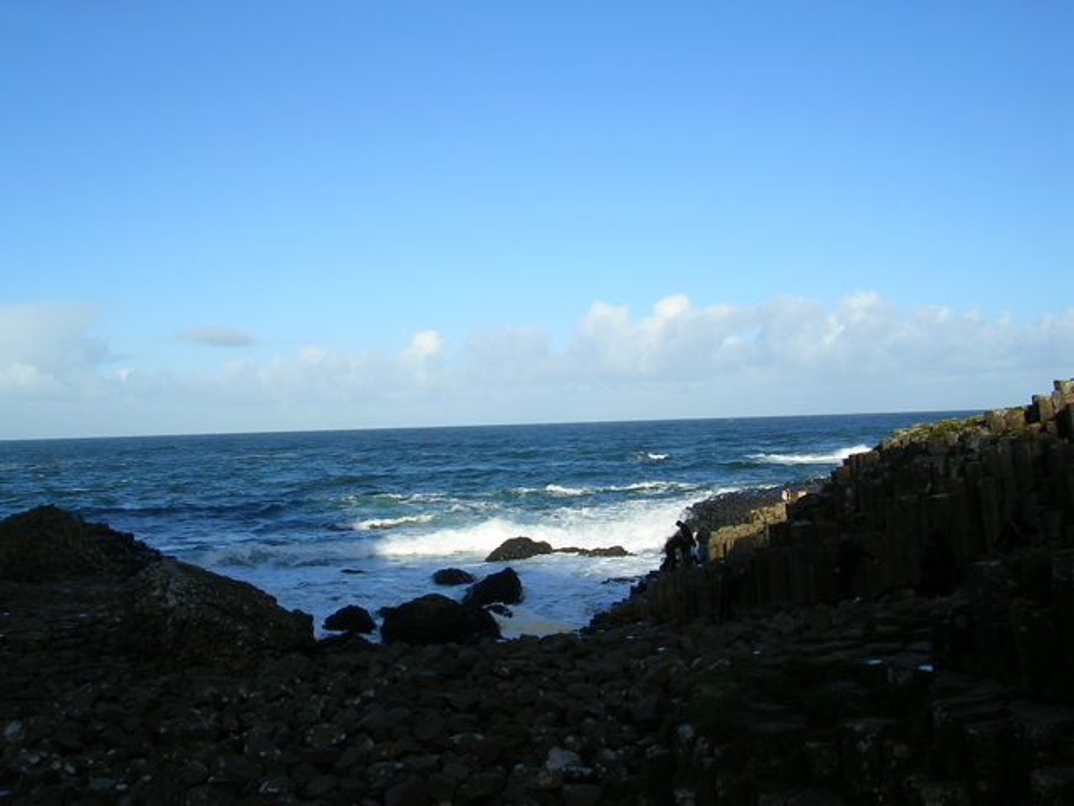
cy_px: 403
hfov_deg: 49.0
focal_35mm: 38
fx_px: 1179
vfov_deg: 37.7
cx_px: 537
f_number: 5.6
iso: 50
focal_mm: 5.8
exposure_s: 1/320
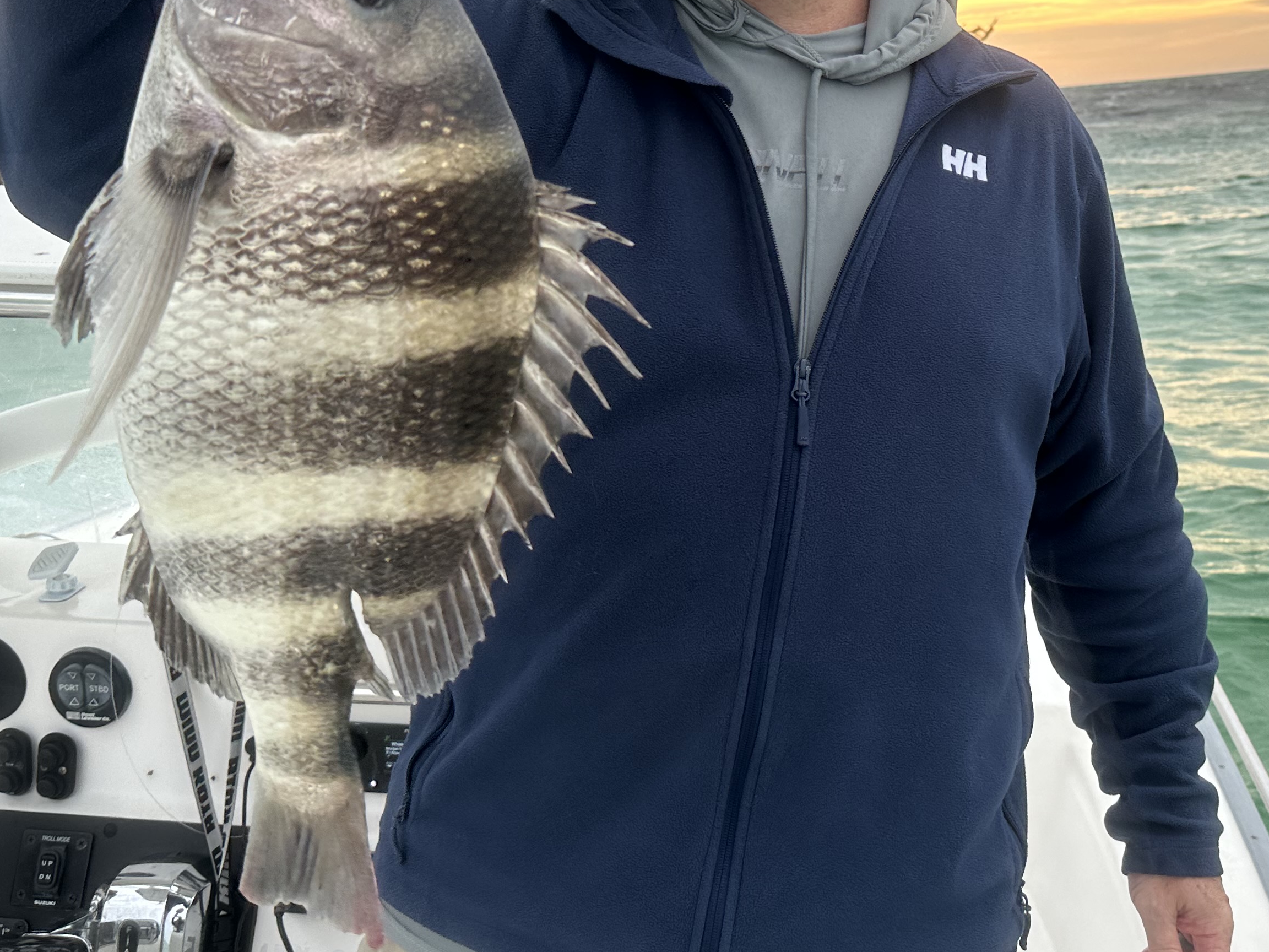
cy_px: 367
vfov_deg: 34.2
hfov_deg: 44.0
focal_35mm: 42
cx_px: 862
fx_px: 1540
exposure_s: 1/208
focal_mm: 6.86
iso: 64
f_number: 1.78
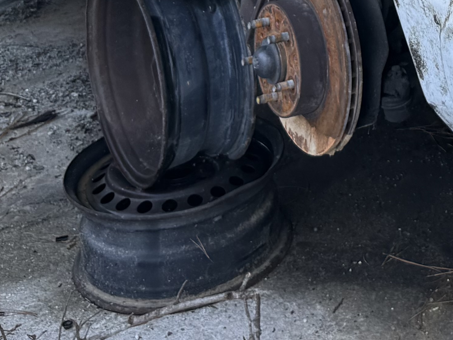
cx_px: 522
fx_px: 1217
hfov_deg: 20.0
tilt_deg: -5.1
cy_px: -289
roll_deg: -2.8
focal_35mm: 93
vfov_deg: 14.0
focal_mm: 6.76
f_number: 1.78
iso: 80
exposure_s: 1/344
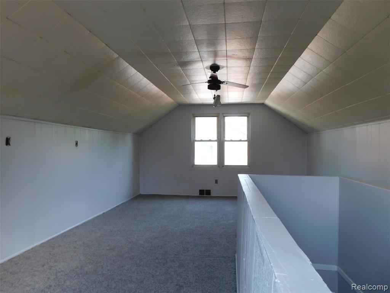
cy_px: 146
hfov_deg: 73.9
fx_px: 259
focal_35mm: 23
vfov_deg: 58.9
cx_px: 195
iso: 125
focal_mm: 4
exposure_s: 1/40
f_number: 3
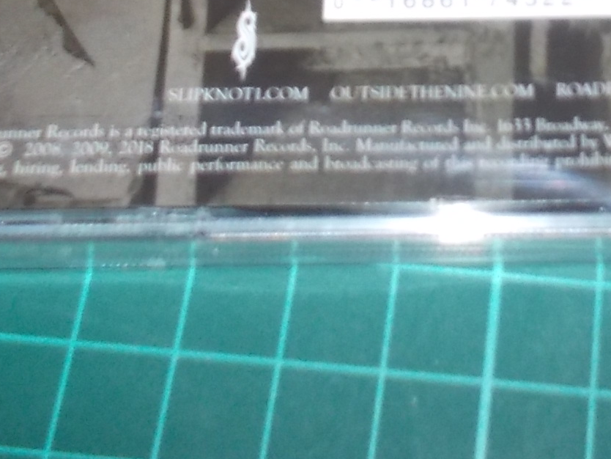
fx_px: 1395
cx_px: 487
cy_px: -137
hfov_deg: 24.3
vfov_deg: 17.5
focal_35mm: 79
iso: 200
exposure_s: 1/30
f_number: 3.3
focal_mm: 4.1
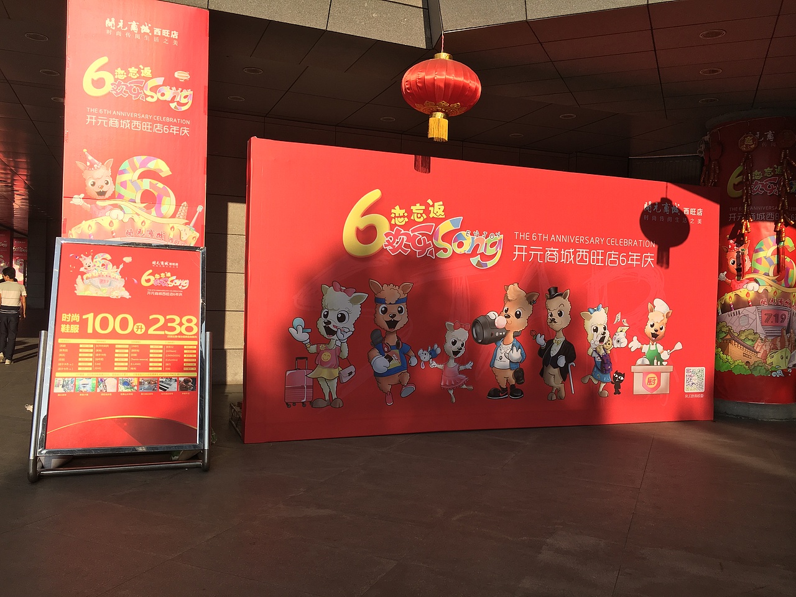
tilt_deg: -1.4
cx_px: 398
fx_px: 667
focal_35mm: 29
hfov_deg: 61.7
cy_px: 298
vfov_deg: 48.2
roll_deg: -1.1
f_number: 2.2
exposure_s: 1/1304
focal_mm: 4.15
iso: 25
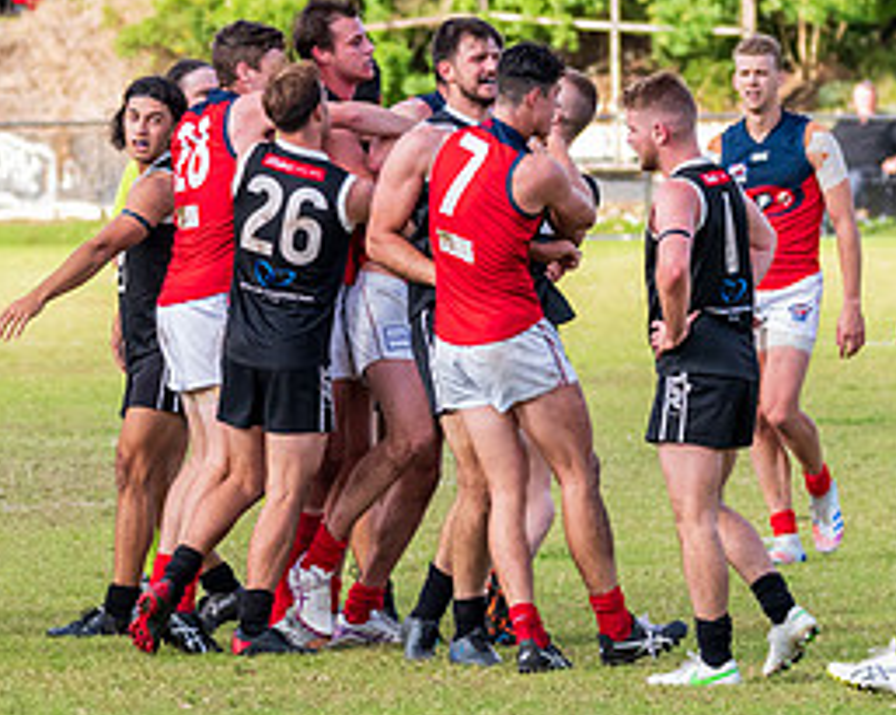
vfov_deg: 2.5
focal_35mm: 620
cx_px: 462
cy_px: 453
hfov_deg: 3.1
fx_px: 16423
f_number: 6.3
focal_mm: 190
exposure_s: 1/1250
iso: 800
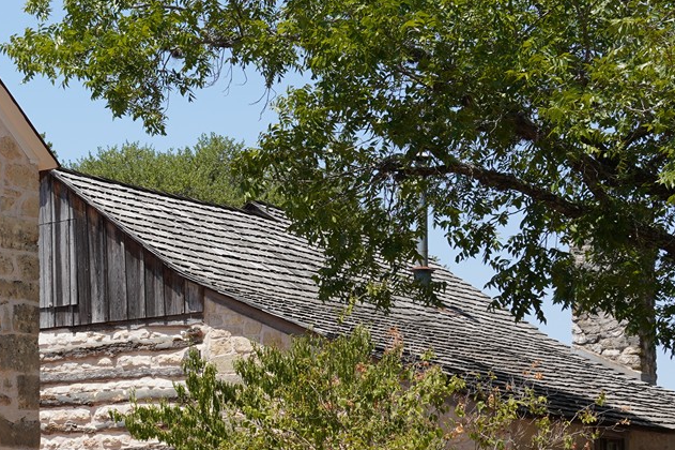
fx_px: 1724
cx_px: -76
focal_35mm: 92
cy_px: 401
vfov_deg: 14.7
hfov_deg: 21.0
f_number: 13
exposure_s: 1/100
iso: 100
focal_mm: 29
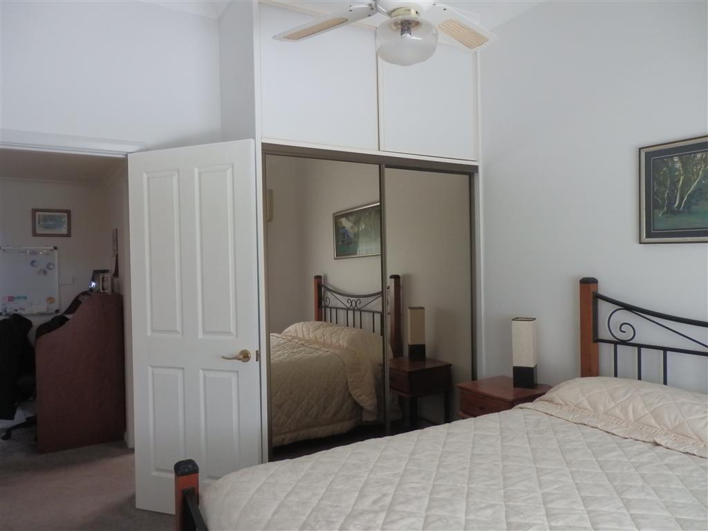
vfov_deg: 54.9
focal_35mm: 25
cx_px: 354
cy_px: 266
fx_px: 511
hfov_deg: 69.4
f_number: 3
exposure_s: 1/13
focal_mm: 4.5
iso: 400
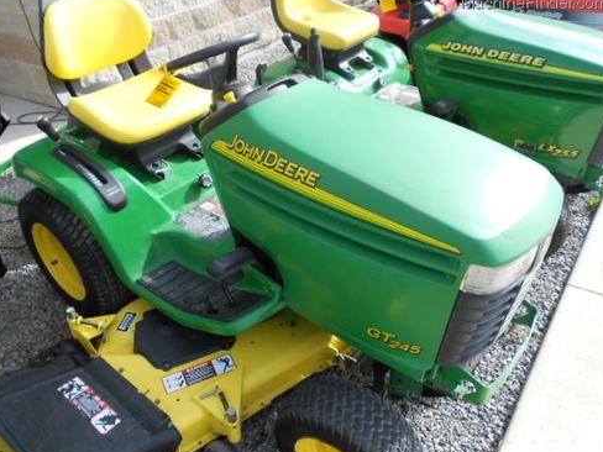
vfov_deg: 48.2
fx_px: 505
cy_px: 237
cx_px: 272
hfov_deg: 61.5
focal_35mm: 29
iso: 80
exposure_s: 1/320
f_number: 3.2
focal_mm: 4.6
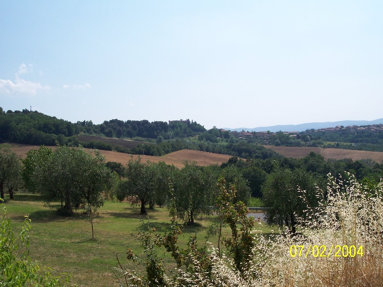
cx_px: 192
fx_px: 420
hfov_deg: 49.0
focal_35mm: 38
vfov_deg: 37.7
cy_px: 144
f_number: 4.8
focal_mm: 8
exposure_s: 1/1000
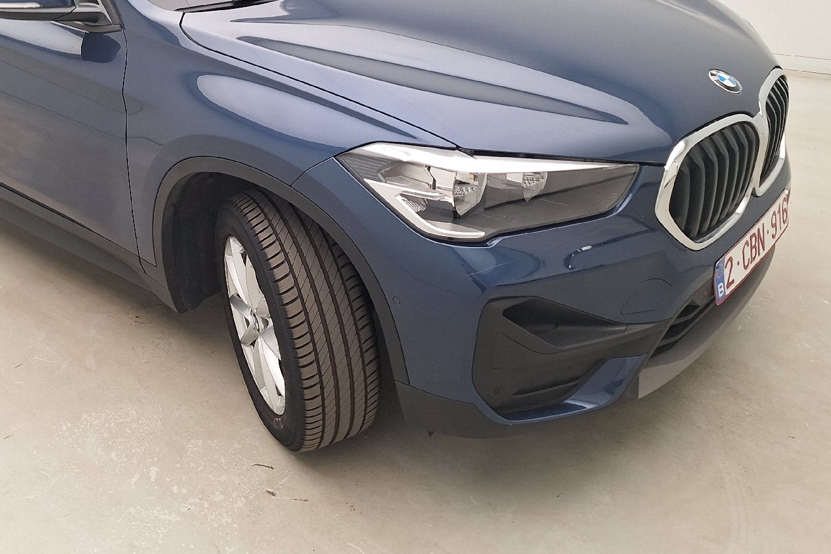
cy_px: 147
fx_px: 808
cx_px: 289
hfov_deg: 53.5
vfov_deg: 37.1
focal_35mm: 35
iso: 64
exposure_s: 1/100
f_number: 1.8
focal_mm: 5.54
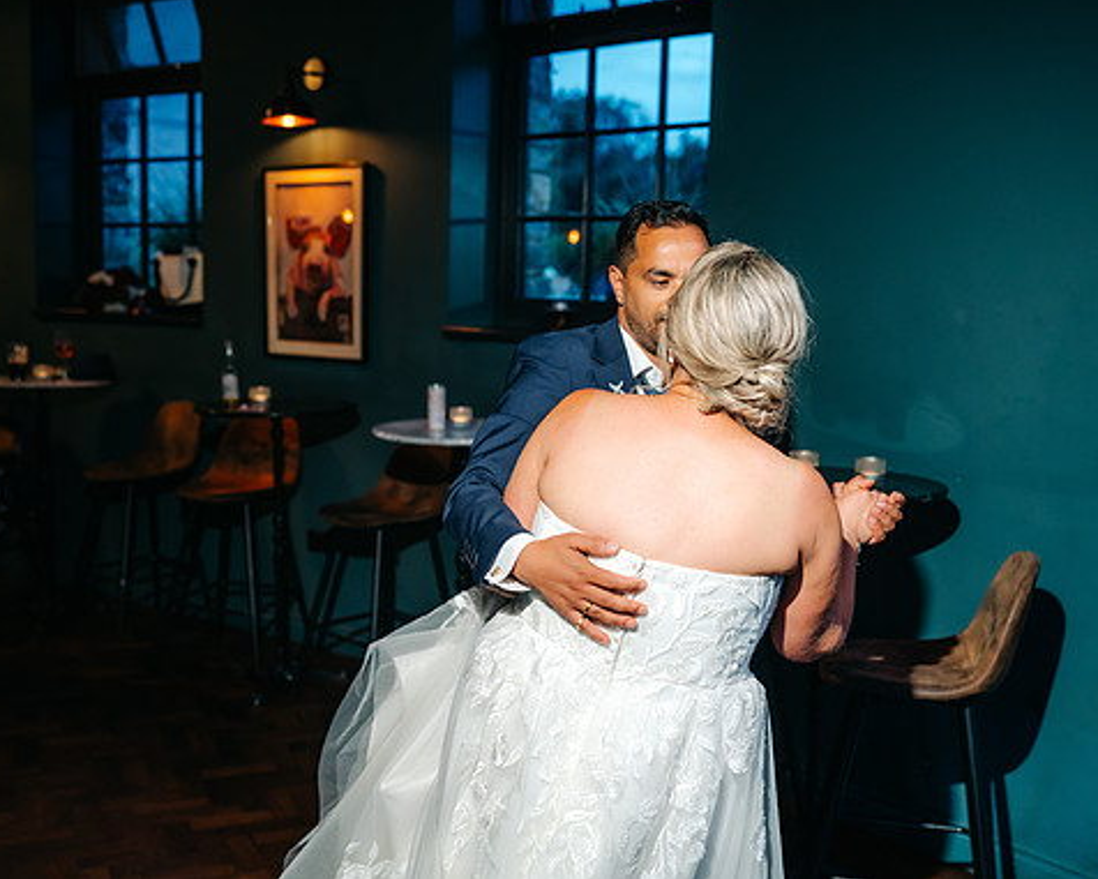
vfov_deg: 37.3
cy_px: 435
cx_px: 604
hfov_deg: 45.7
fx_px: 1300
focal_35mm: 40
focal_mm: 35
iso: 400
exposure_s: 1/200
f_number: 2.2
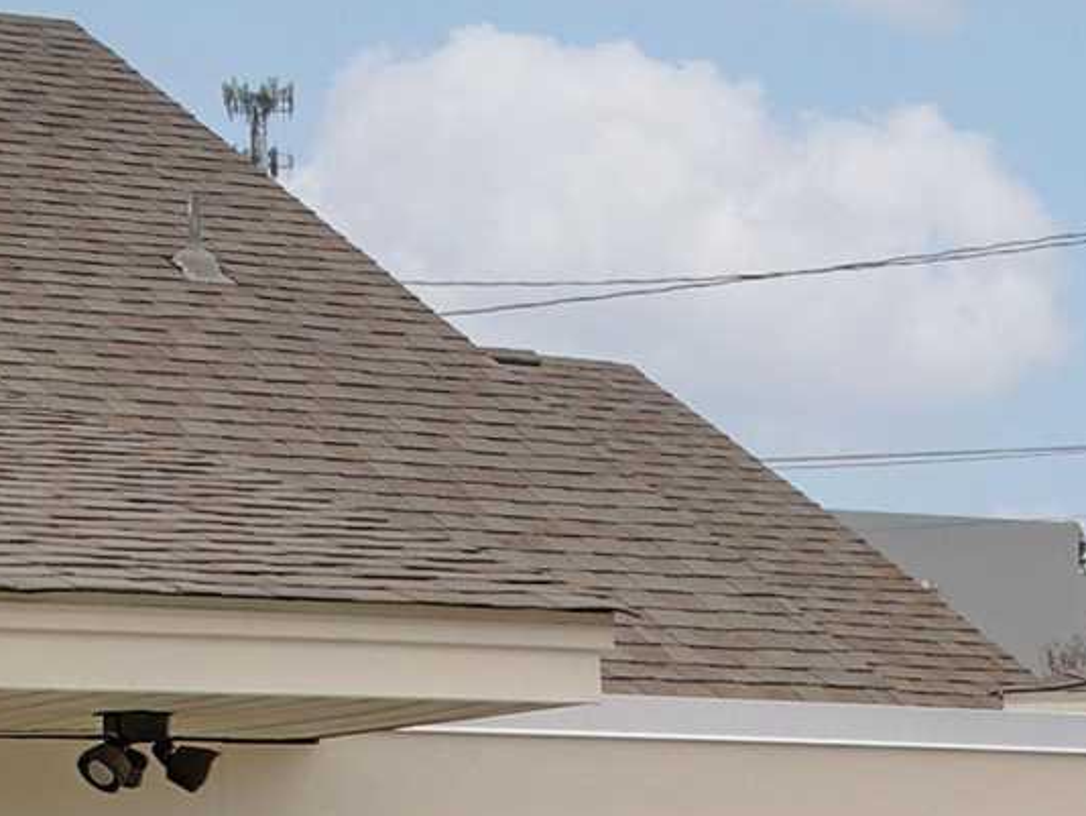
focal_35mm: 138
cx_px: 888
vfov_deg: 9.7
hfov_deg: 14.2
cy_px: 1815
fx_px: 4331
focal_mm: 12.3
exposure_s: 1/25
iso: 100
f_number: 5
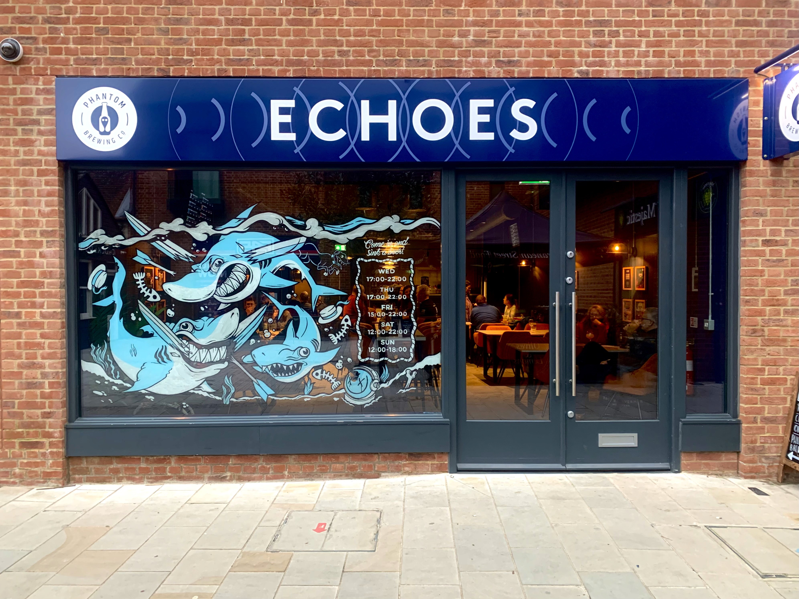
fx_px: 600
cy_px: 300
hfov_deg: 67.3
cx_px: 400
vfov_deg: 53.1
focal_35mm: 26
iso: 160
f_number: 1.8
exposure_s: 1/60
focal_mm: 4.25
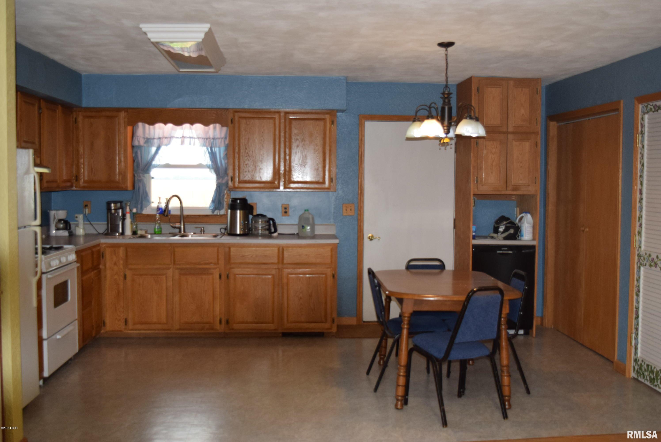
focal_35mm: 40
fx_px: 744
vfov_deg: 33.1
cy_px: 221
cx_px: 330
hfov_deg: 47.9
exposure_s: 1/80
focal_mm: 27
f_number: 4.5
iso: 800
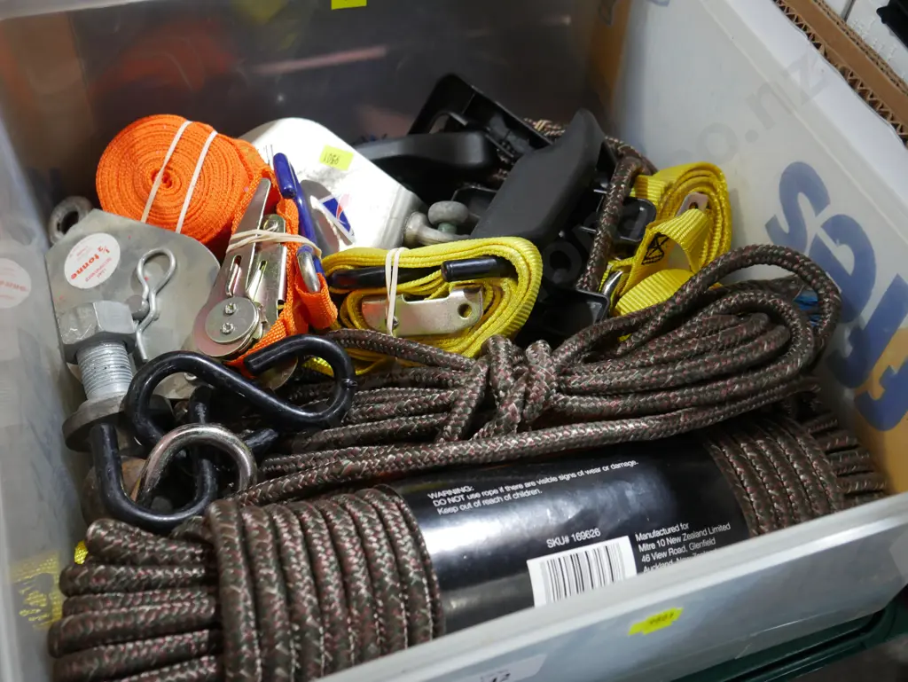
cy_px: 341
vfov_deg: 39.7
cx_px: 454
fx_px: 945
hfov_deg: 51.3
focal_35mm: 36
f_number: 4
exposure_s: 1/60
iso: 1000
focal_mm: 18
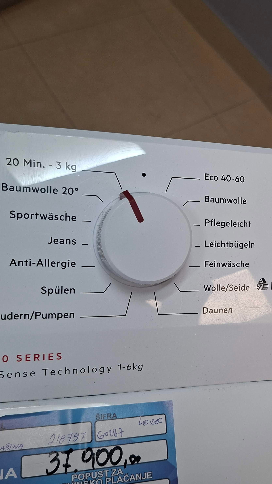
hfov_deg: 33.5
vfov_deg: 58.0
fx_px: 436
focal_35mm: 34
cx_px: 225
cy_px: 244
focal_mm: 5.54
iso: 125
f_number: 1.8
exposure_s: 1/100
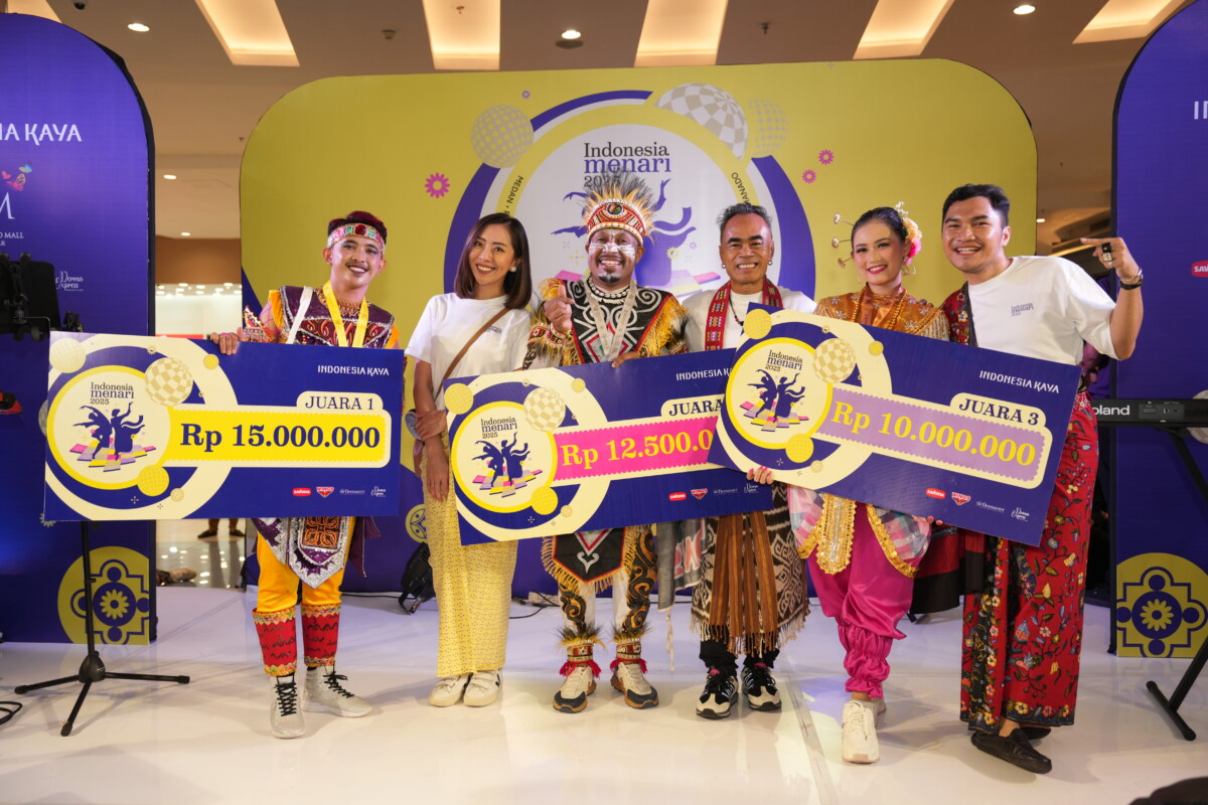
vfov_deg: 41.1
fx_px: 1074
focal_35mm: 32
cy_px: 402
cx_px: 604
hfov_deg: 58.7
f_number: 2.8
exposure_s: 1/200
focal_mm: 32
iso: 500
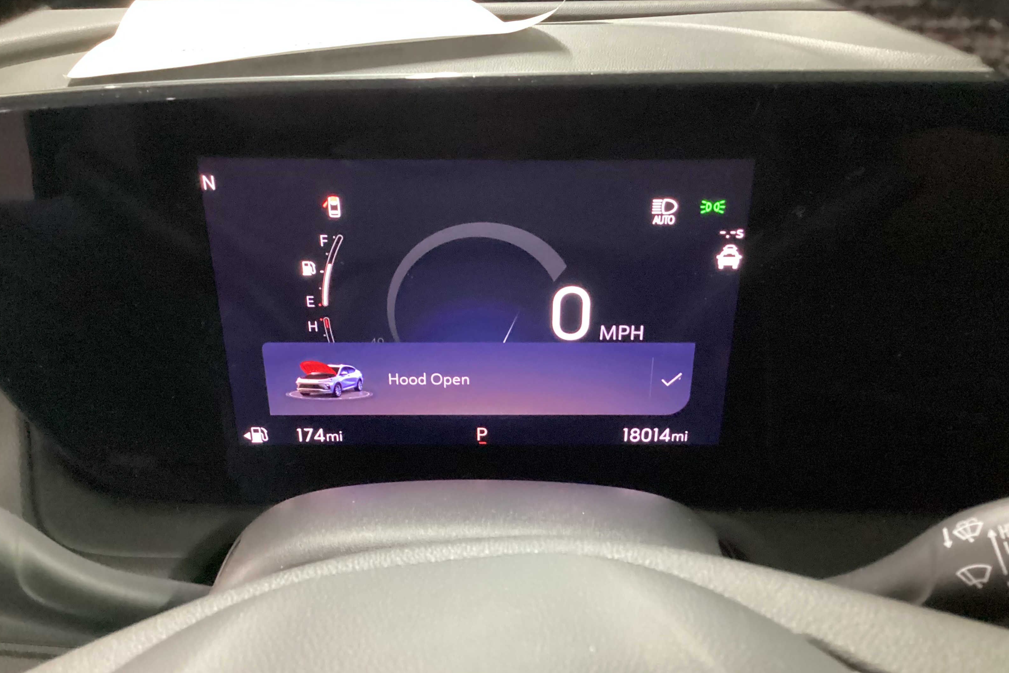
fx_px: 925
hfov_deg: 57.2
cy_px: 374
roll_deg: -1.9
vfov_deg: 39.9
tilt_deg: -29.8
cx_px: 508
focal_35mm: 33
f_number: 2.4
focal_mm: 3.3
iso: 800
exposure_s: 1/17
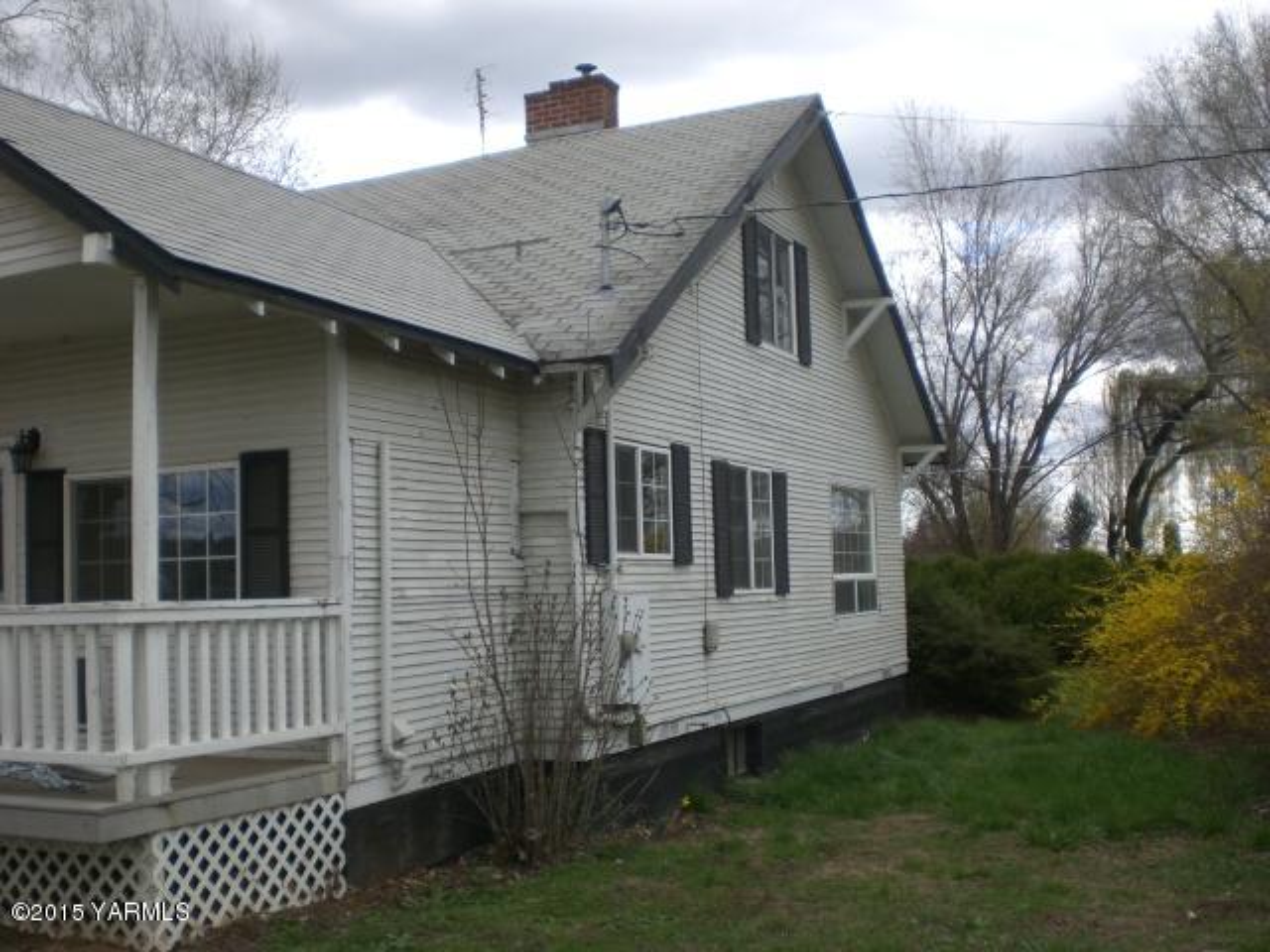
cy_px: 476
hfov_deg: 49.0
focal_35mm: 38
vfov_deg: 37.7
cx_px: 635
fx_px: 1394
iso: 50
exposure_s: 1/320
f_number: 3.1
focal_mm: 6.3
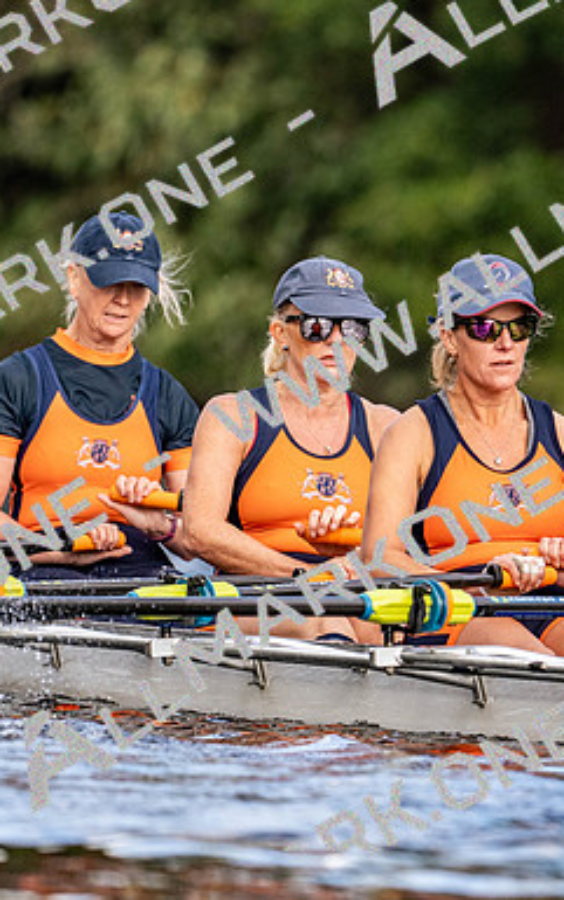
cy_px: 450
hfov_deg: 1.4
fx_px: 22650
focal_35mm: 922
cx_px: 498
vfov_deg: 2.3
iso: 640
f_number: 4.5
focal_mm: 400
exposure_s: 1/2000
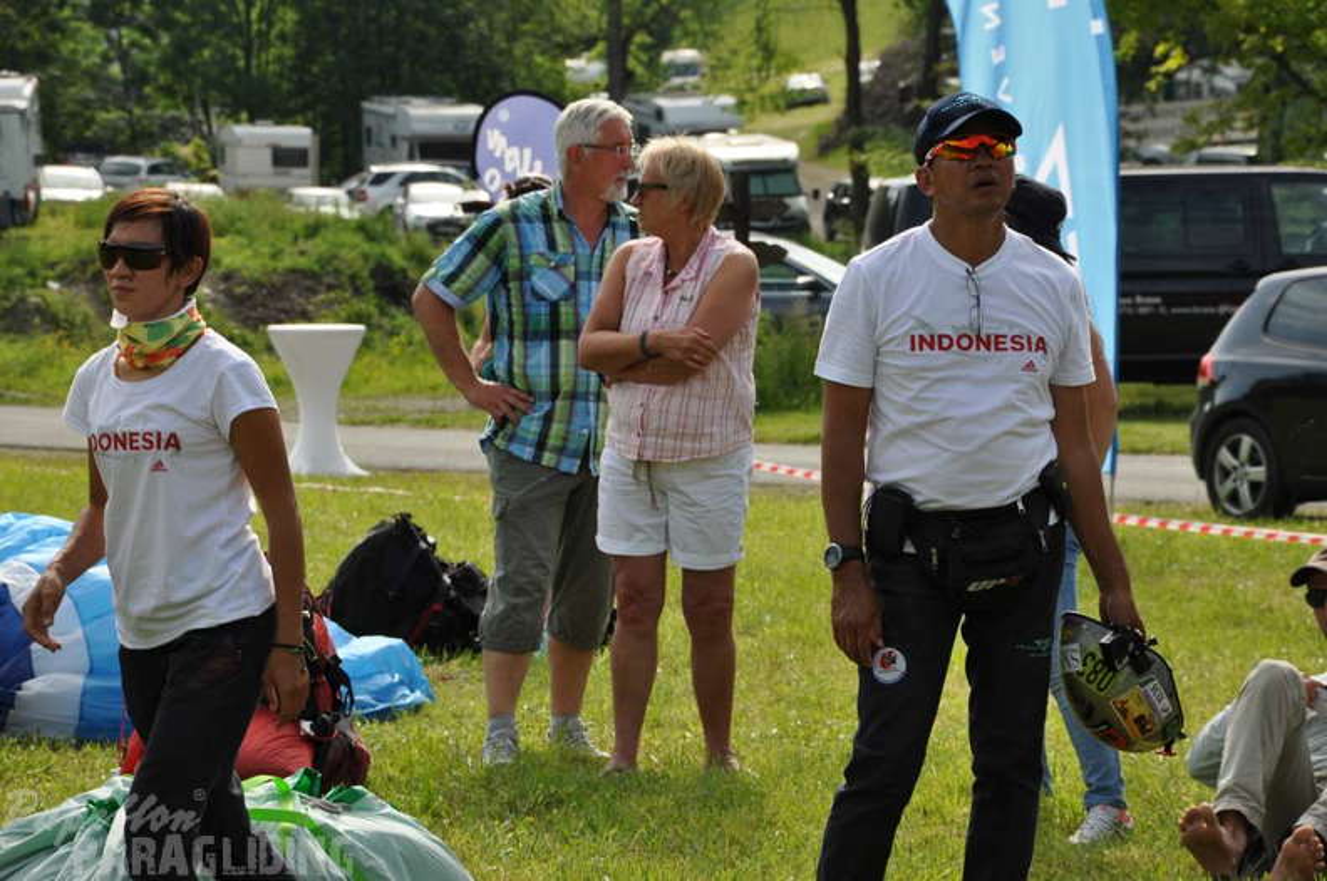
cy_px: 440
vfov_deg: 8.7
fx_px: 5798
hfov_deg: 13.1
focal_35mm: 158
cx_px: 664
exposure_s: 1/250
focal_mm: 105
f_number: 8
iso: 200
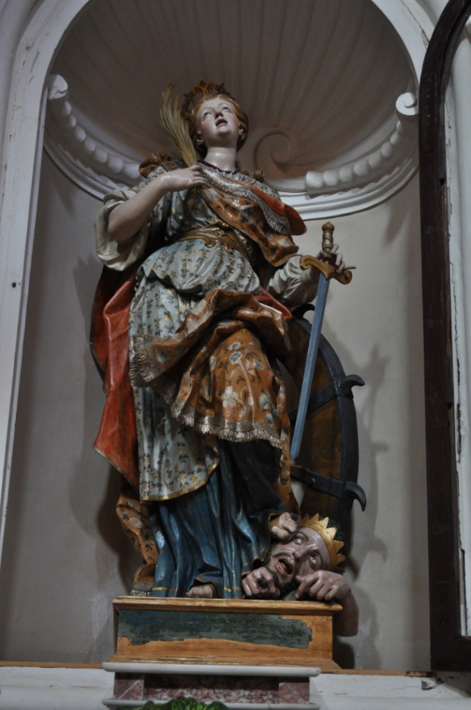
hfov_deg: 25.7
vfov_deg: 37.9
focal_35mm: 52
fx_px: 1033
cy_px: 355
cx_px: 236
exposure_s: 1/30
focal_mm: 35
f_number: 5
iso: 1400
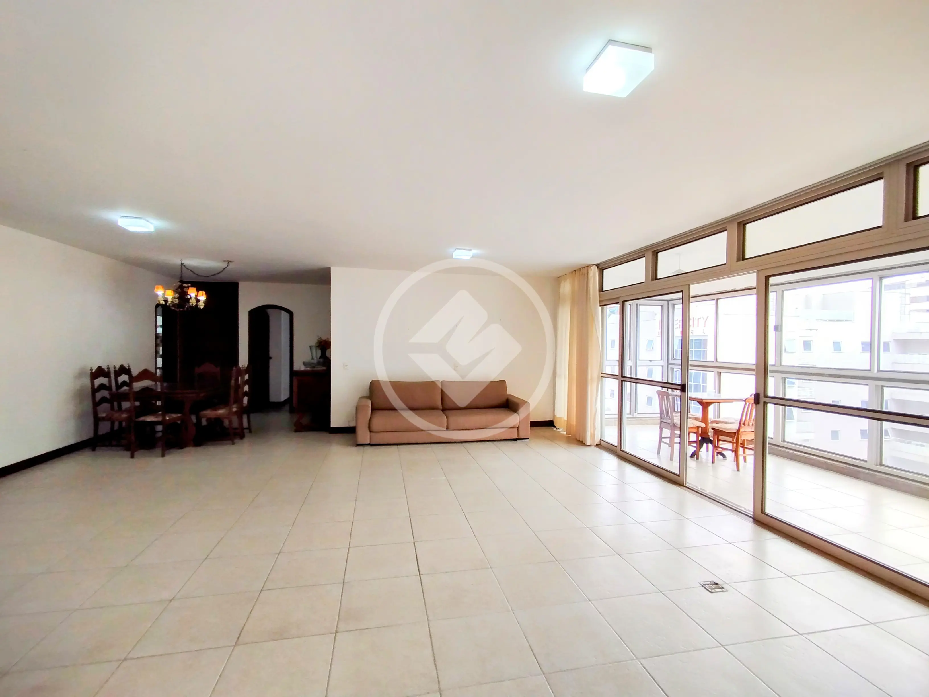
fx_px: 403
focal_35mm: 15
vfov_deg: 81.7
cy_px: 348
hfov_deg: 98.2
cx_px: 464
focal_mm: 1.65
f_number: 2.2
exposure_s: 1/122
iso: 50
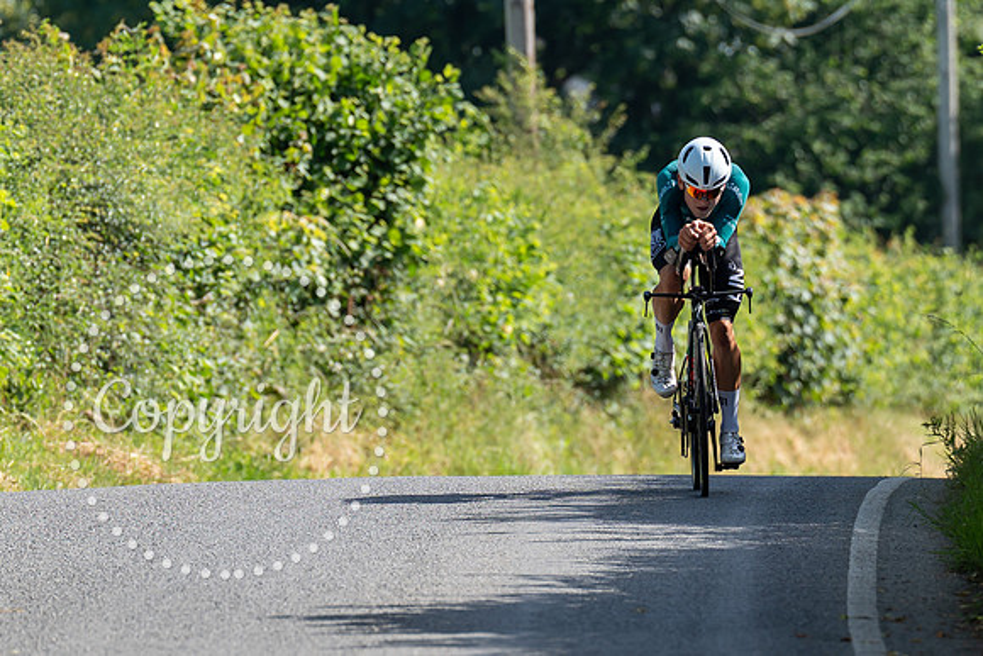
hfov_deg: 4.3
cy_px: 534
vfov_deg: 2.9
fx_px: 13180
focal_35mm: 483
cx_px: 732
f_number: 3.5
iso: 200
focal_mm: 200
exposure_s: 1/1000
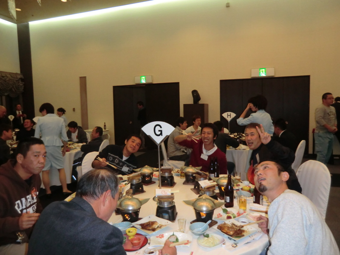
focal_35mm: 24
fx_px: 236
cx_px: 170
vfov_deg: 56.8
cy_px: 128
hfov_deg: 71.6
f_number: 3.2
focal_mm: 4.3
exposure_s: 1/50
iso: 400
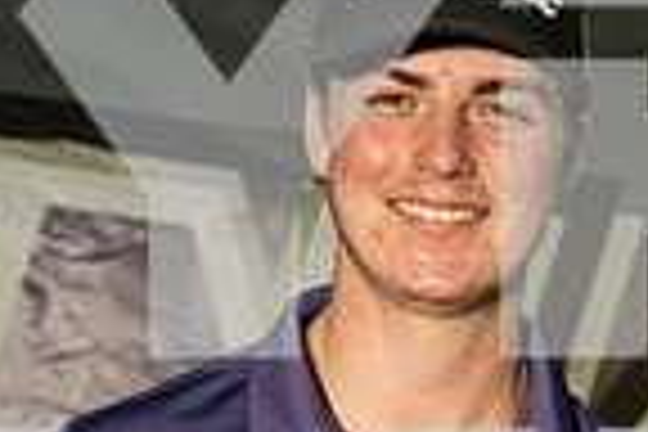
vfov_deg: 6.7
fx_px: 3636
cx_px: 428
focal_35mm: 202
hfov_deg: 10.2
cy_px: 668
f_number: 4.5
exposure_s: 1/250
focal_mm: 50
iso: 400
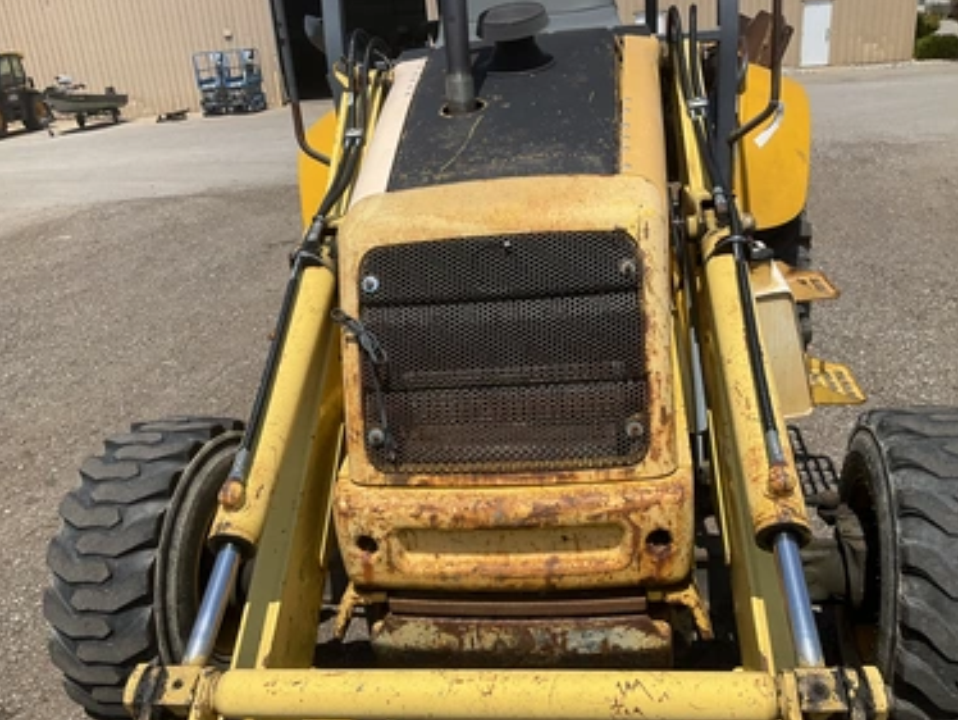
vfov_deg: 45.5
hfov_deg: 58.3
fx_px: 858
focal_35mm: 31
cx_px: 487
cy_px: 379
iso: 25
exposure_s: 1/2667
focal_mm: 3
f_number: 1.8
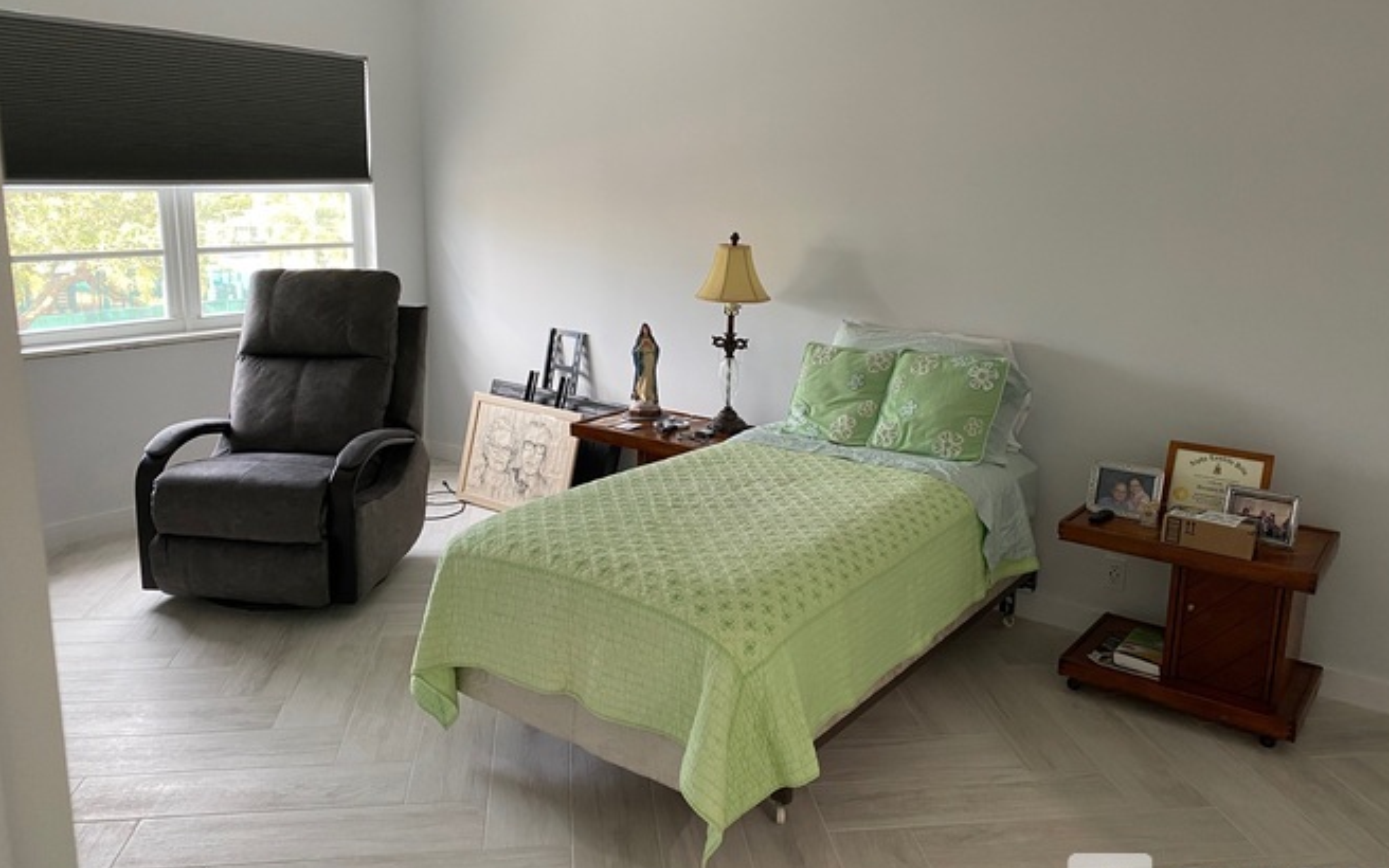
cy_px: 409
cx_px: 704
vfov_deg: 44.5
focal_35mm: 28
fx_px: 1060
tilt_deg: -12.3
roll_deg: -0.6
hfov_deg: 66.5
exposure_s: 1/60
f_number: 1.8
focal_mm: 4.25
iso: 160
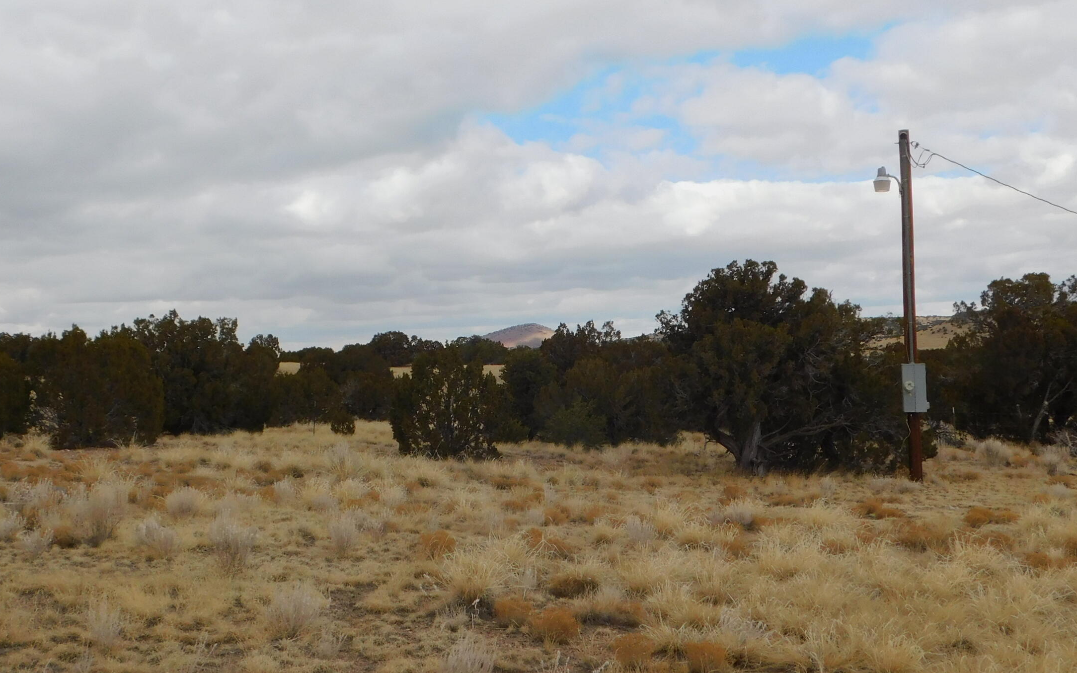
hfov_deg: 45.2
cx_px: 484
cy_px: 316
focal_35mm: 44
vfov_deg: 29.2
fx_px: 1291
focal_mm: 5.3
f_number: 3.2
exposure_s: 1/1250
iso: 125
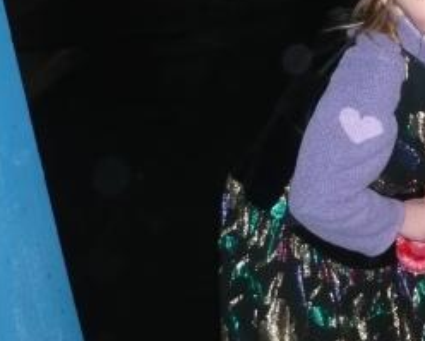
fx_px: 1108
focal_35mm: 88
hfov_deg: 20.0
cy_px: 70
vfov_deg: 17.4
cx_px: 542
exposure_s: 1/30
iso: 250
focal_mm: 5.8
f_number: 2.8
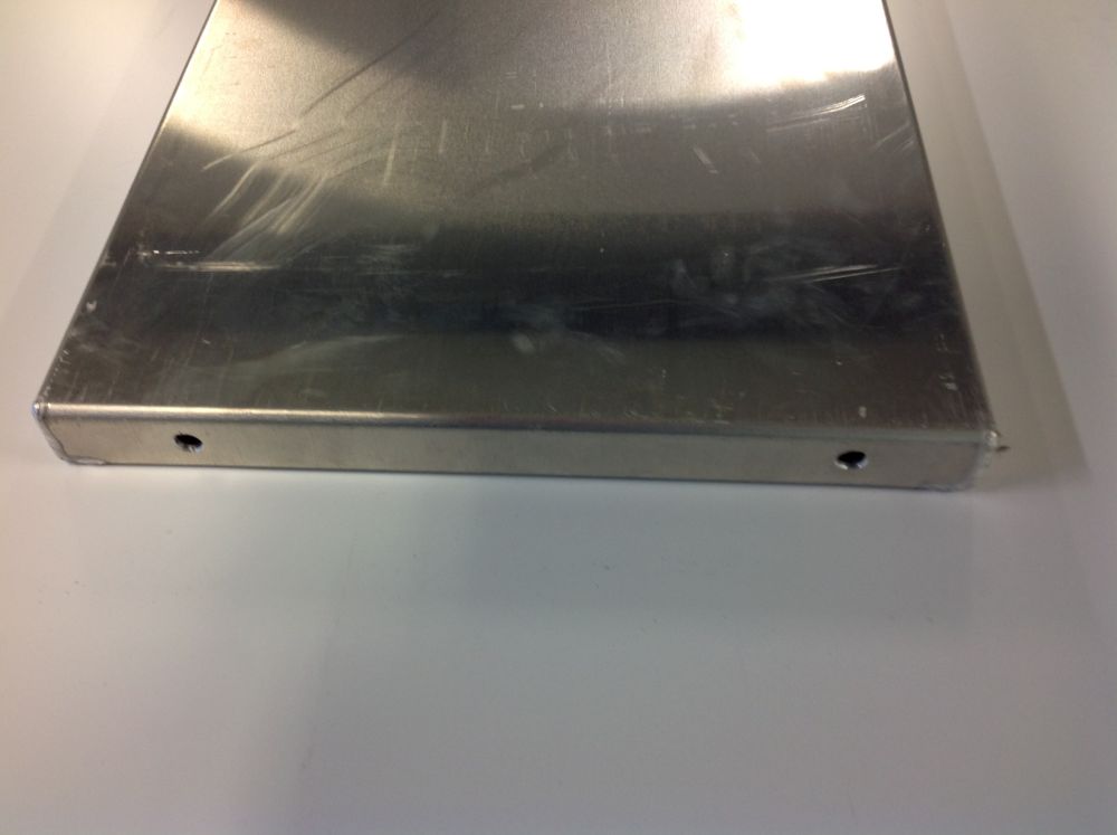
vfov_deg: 40.6
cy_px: 418
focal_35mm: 35
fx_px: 1128
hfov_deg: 52.7
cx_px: 558
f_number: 2.4
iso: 80
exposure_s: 1/17
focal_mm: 4.28
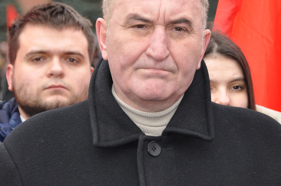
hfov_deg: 8.2
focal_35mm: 253
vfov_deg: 5.4
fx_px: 1972
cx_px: 147
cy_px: 72
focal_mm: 130
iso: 400
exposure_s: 1/160
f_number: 5.6
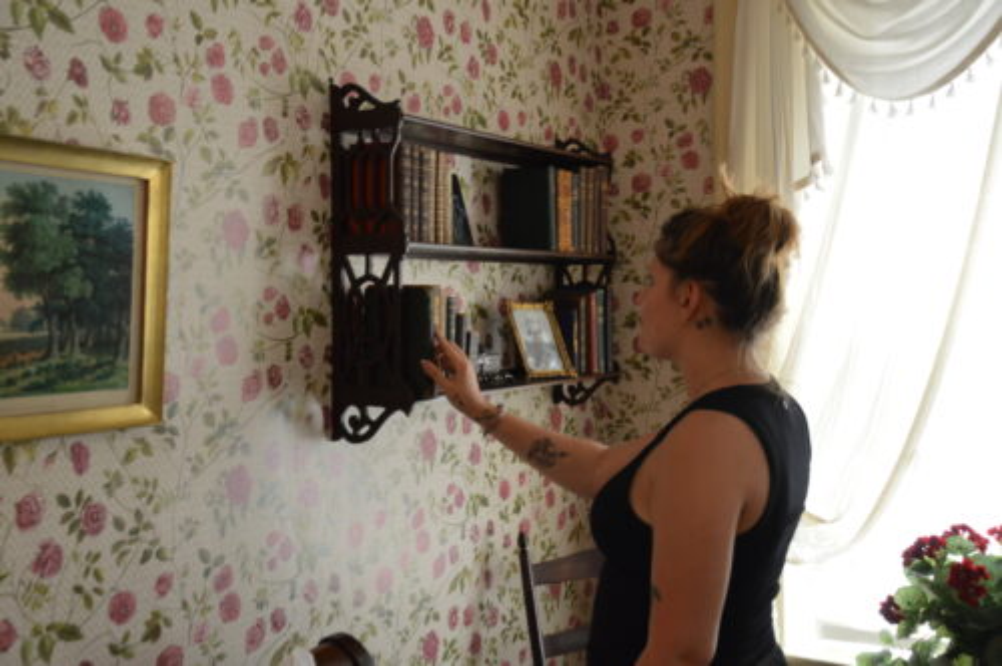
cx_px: 501
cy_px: 333
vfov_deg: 31.8
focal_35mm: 42
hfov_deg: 46.5
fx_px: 1167
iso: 1000
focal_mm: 28
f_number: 4
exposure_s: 1/60
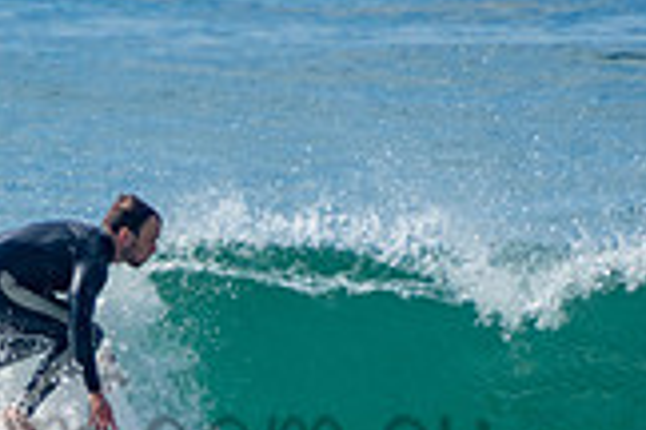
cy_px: 400
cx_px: 68
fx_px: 38452
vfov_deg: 0.6
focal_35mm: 2143
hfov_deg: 1.0
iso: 180
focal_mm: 400
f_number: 5.6
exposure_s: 1/1250
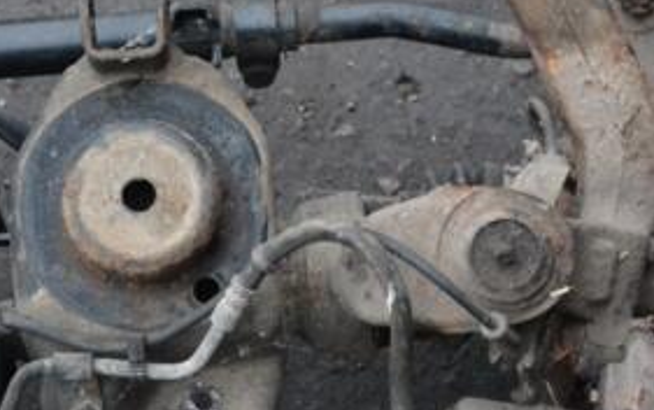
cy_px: 177
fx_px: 1980
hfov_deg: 18.7
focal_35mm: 111
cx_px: 240
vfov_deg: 11.8
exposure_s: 1/50
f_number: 5
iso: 3200
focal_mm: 34
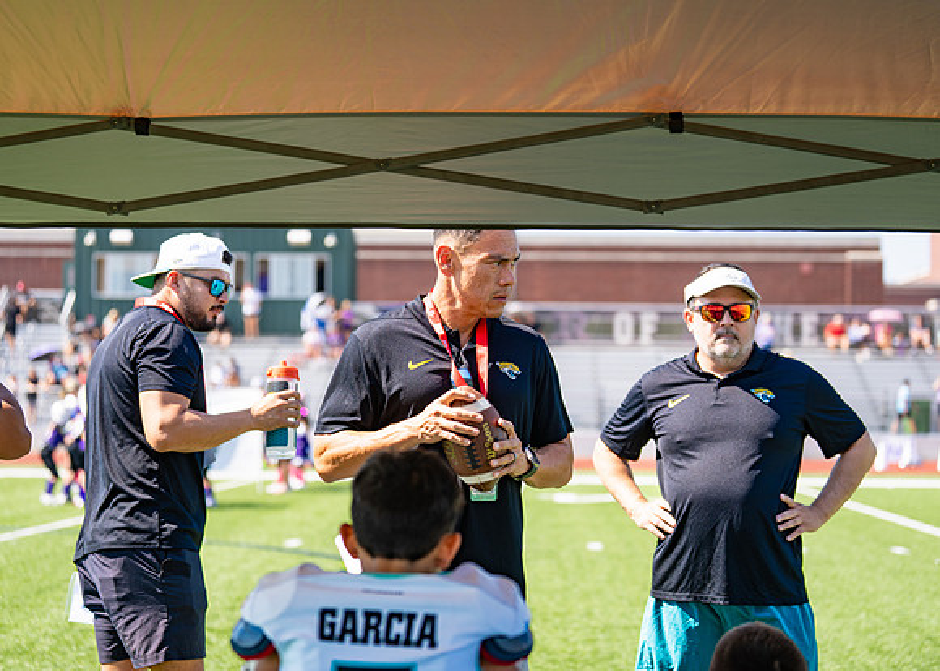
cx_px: 470
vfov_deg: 18.7
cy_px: 336
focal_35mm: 76
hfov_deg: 26.0
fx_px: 2034
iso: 125
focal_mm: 70
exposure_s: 1/1000
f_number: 2.8
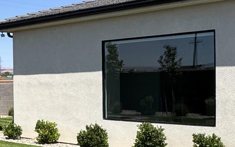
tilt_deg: +0.2
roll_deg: +1.4
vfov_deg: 19.1
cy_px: 93
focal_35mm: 68
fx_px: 435
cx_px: -36
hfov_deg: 27.2
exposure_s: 1/2028
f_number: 2.2
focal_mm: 2.22
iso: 50
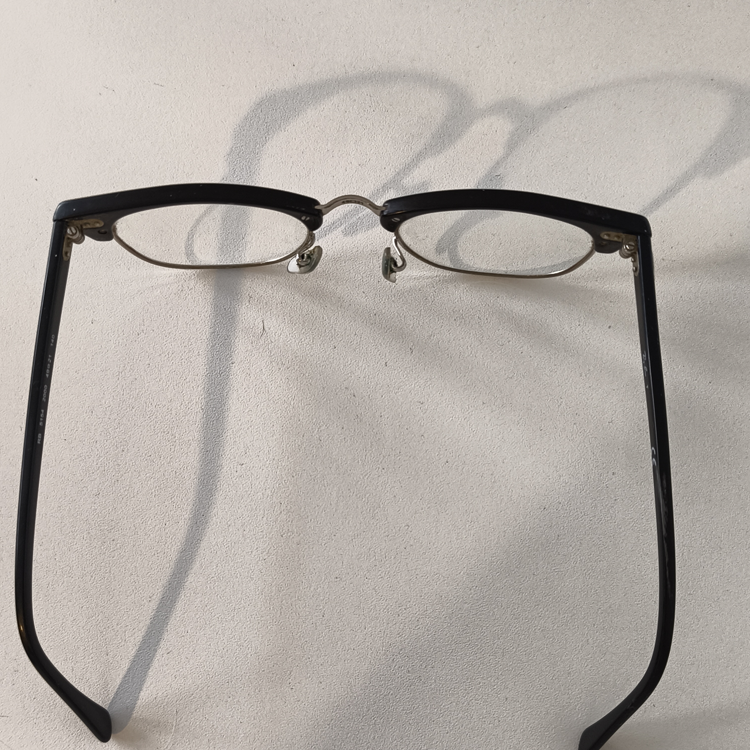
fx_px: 1030
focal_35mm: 42
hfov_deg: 40.0
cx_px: 373
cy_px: 479
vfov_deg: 39.7
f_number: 1.87
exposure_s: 1/100
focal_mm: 5.56
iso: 709
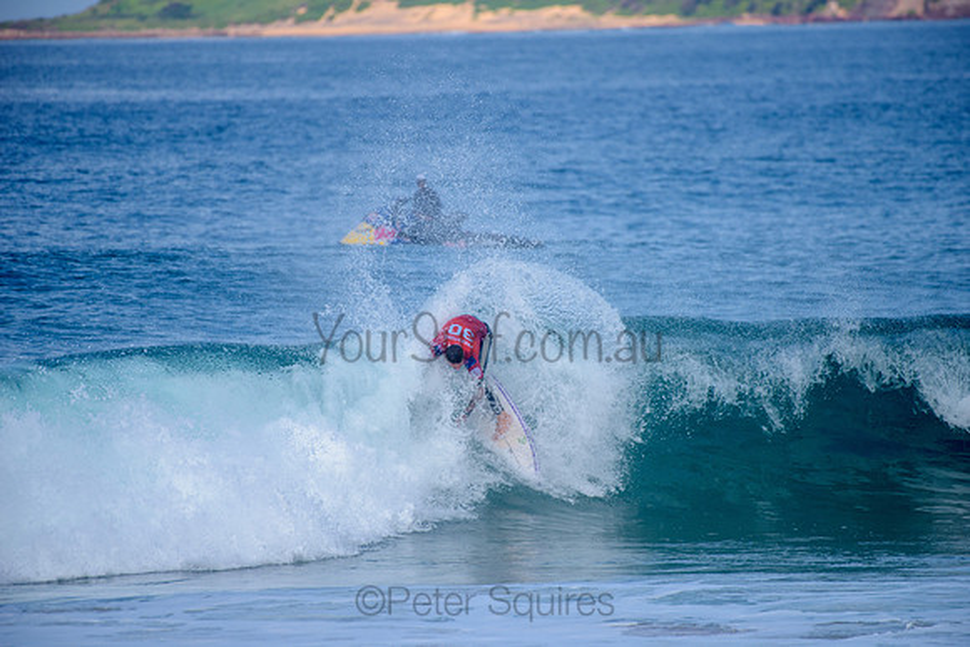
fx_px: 13477
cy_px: 324
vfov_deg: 2.8
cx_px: 485
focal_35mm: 500
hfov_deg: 4.1
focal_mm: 500
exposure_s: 1/2000
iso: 220
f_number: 5.6
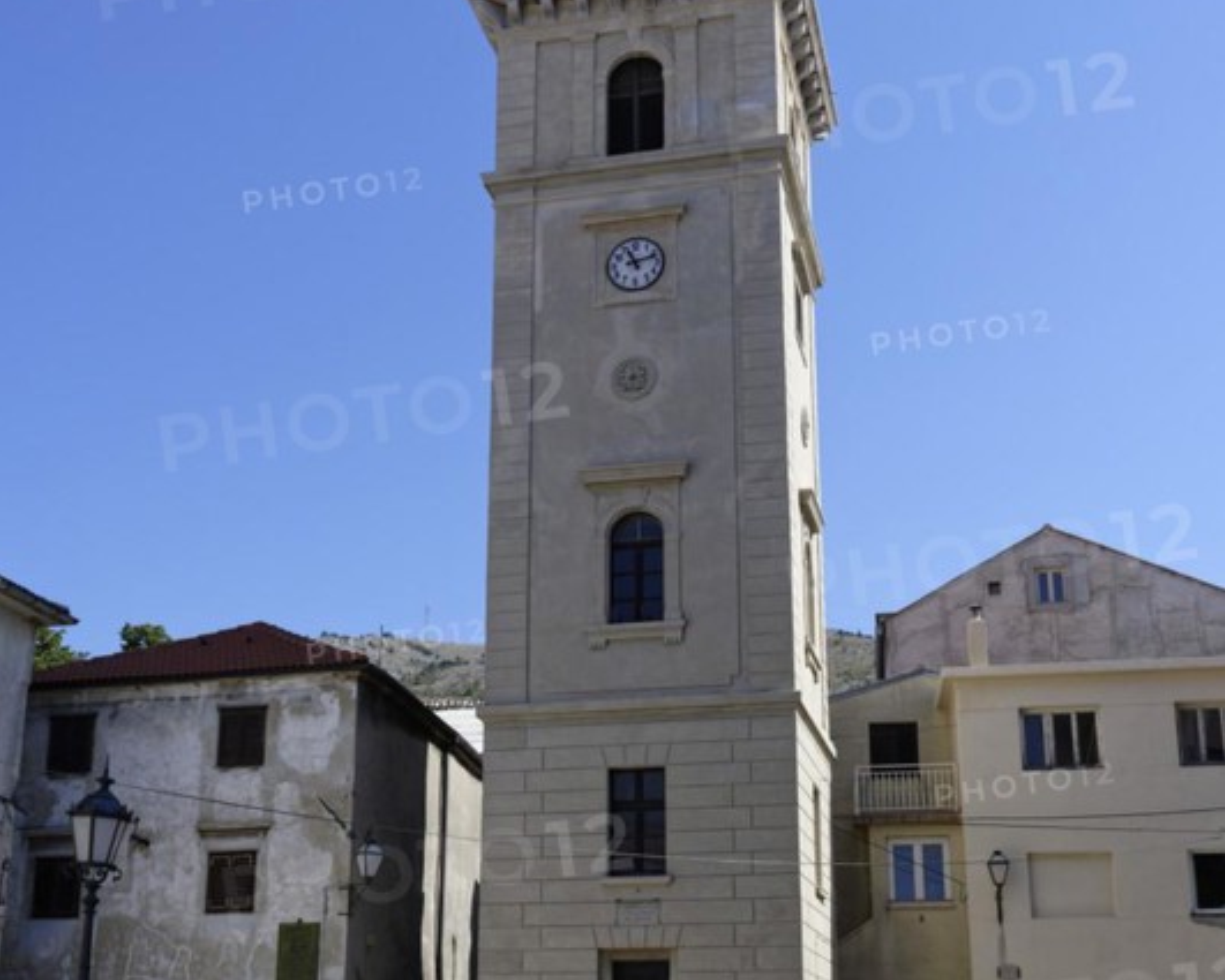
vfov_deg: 35.9
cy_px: 284
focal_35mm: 41
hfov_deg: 44.8
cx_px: 612
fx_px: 1487
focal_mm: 29
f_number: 6.3
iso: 64
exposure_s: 1/320
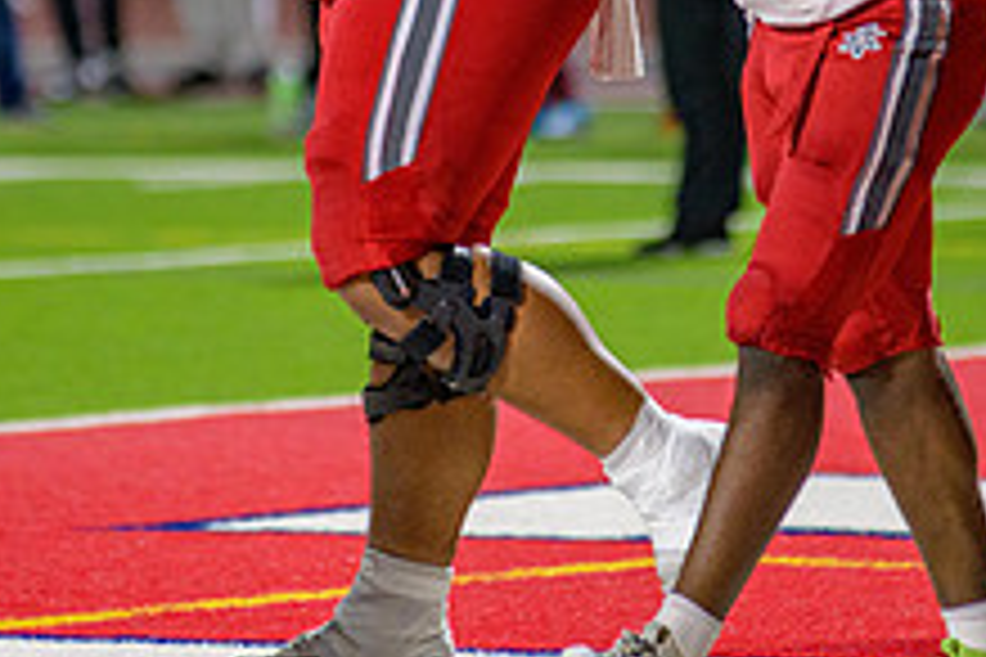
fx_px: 14542
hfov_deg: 3.9
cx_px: 477
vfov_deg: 2.6
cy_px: -79
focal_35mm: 531
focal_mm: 200
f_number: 2.8
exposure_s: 1/320
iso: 2000
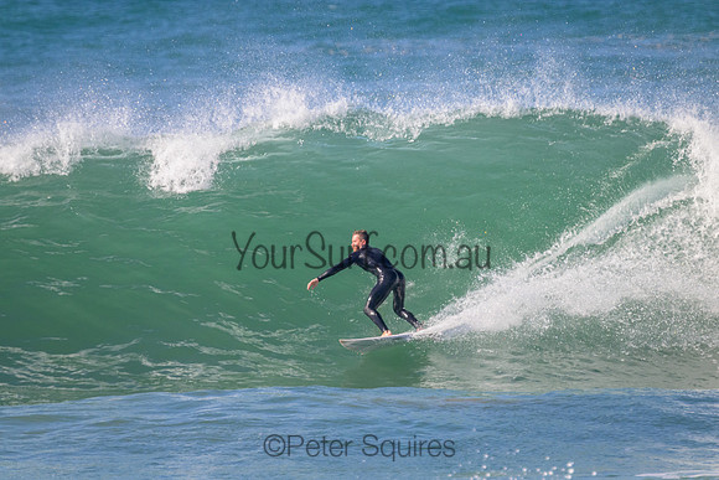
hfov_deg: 2.6
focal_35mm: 800
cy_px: 240
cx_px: 360
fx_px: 15981
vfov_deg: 1.7
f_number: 11
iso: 1800
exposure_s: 1/2000
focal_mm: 800
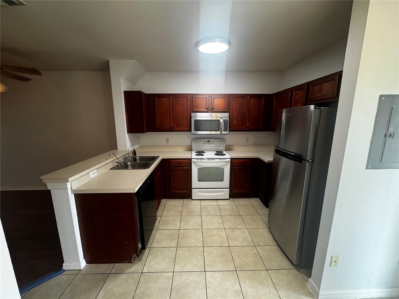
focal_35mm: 14
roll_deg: -0.4
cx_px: 200
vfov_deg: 85.7
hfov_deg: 102.1
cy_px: 150
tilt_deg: -11.0
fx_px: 161
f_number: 2.2
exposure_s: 1/60
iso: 250
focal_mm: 2.22
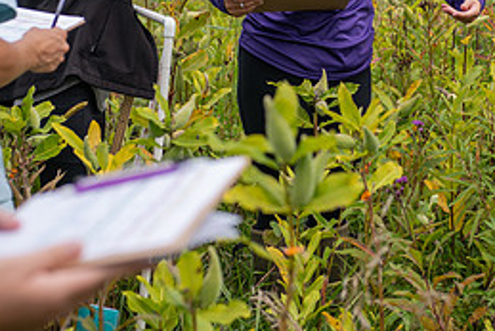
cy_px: -9
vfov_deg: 10.5
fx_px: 1788
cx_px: 321
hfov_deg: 15.7
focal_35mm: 130
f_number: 3.5
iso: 125
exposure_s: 1/640
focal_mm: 58
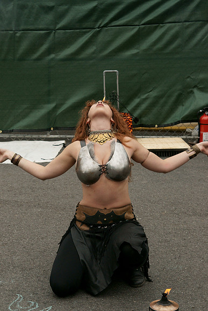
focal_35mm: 82
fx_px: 715
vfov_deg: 24.6
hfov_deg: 16.6
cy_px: 156
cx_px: 104
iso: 400
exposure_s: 1/1250
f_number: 6.3
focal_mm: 55
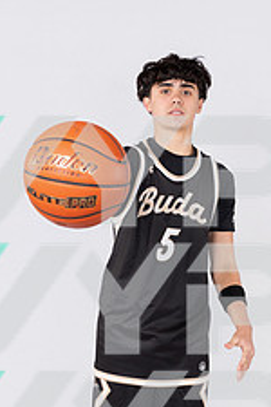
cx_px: 166
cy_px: 300
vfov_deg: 28.2
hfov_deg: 19.2
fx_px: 799
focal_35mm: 71
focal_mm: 35.4
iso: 160
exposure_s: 1/250
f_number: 4.5
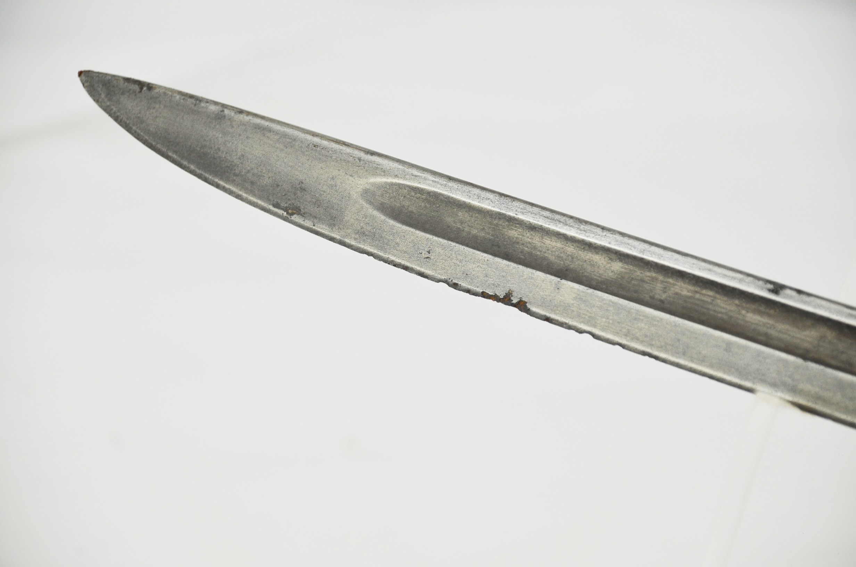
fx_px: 4805
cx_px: 428
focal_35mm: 202
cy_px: 284
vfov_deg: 6.8
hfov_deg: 10.2
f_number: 5.6
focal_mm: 135
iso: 500
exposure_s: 1/250
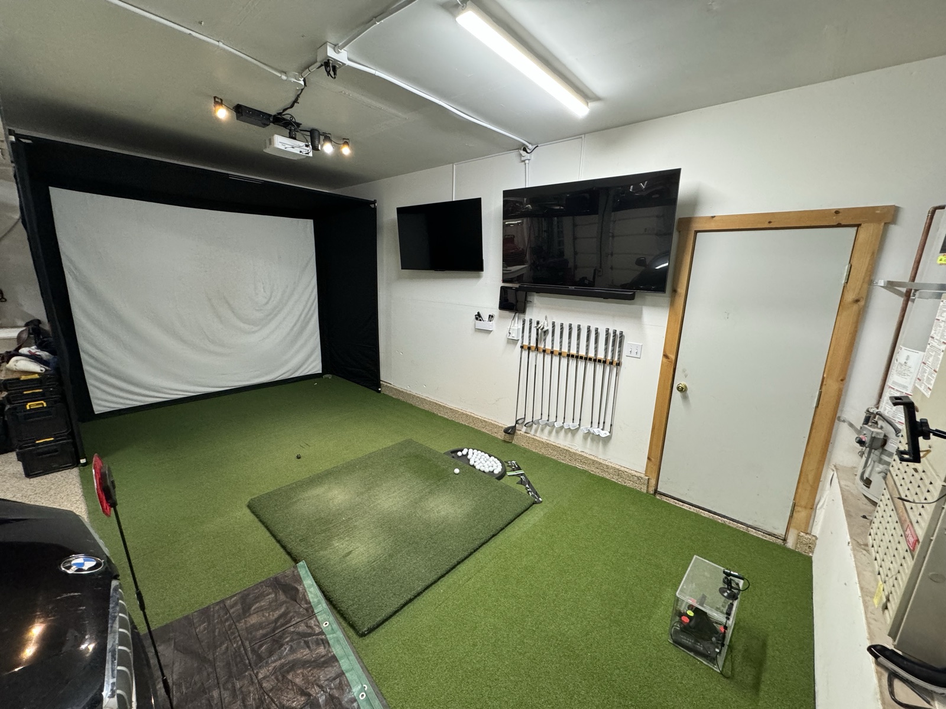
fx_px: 383
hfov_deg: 102.1
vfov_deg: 85.7
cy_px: 354
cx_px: 473
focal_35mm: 14
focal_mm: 2.22
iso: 320
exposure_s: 1/120
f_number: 2.2
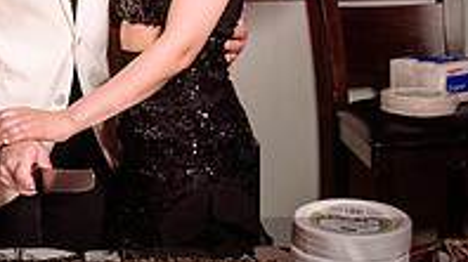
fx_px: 1066
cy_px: -27
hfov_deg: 24.5
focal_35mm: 86
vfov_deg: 13.7
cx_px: 111
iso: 800
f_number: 4
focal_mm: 28
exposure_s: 1/100
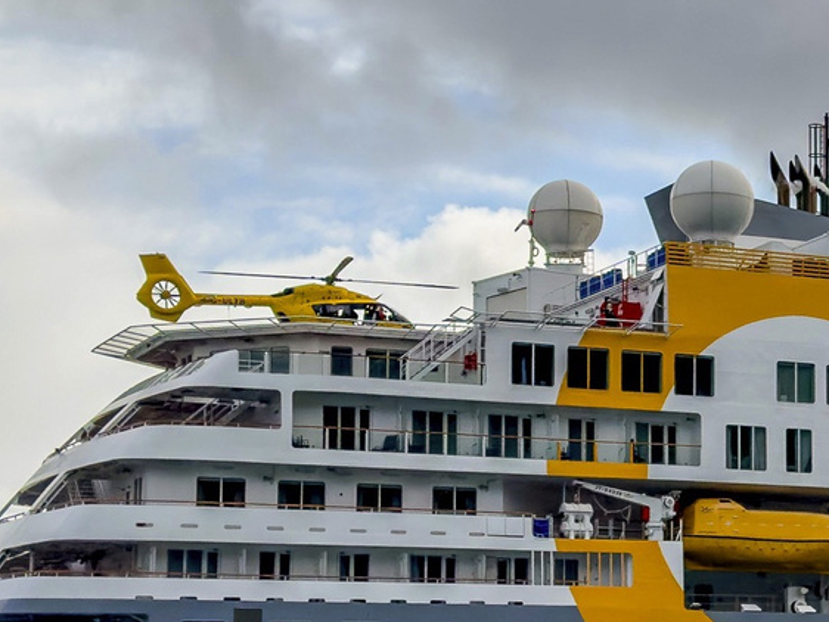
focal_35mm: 111
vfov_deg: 13.3
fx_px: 2659
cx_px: 923
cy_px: 420
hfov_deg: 17.1
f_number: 1.8
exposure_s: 1/16000
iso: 100
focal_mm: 6.86
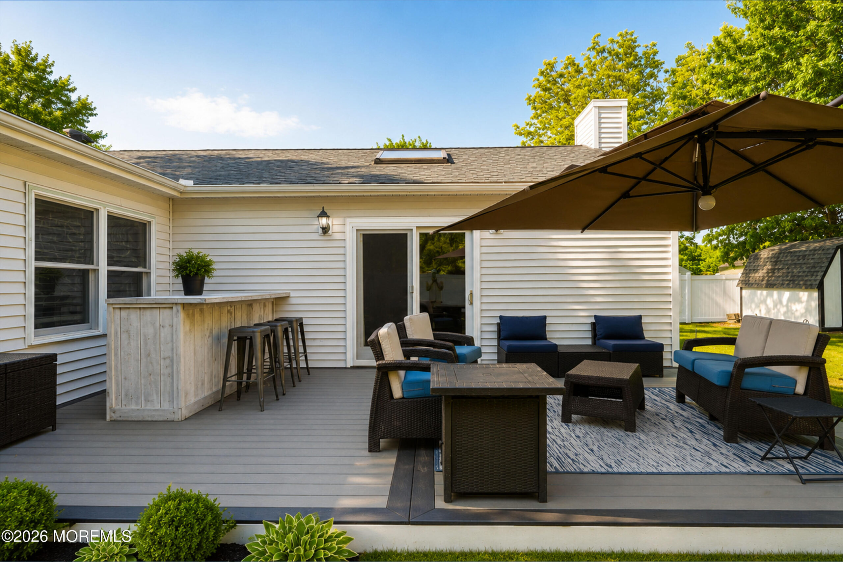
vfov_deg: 63.2
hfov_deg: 85.4
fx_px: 457
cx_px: 422
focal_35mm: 20
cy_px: 281
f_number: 7.1
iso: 100
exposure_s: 1/200
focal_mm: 19.5
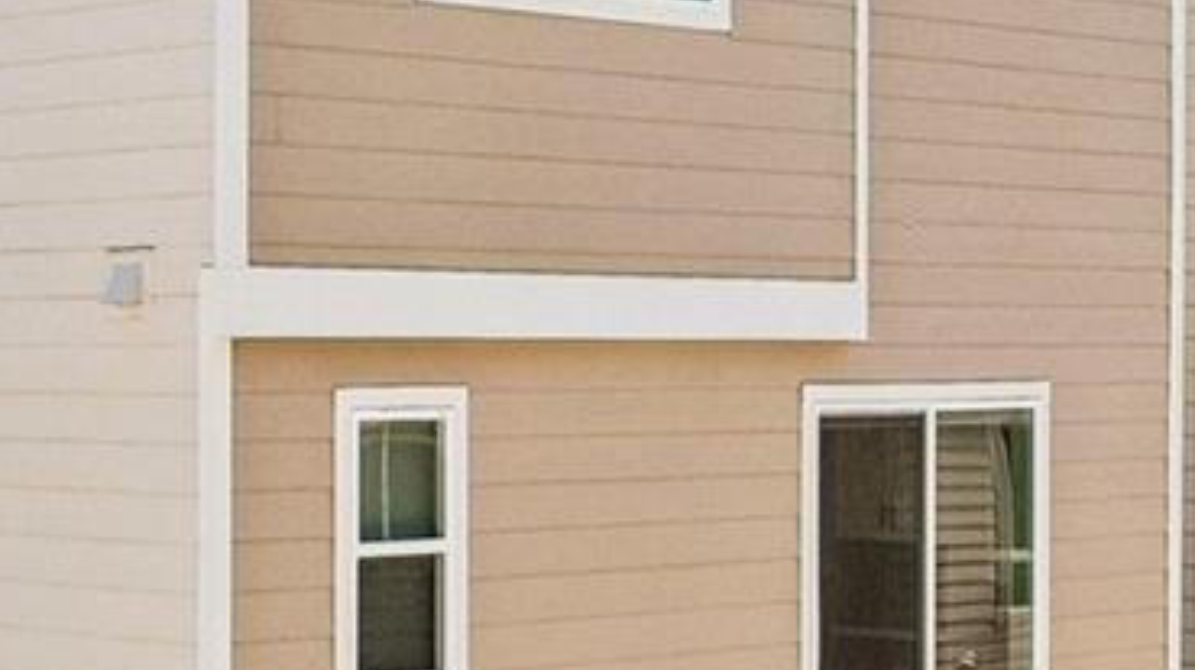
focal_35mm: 100
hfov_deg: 21.3
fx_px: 3167
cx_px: 434
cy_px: 320
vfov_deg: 12.1
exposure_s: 1/2500
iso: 110
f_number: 2.8
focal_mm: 8.4
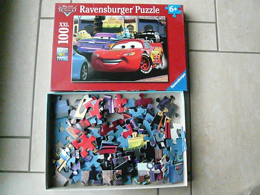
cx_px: 130
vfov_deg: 49.7
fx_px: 210
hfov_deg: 63.4
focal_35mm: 28
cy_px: 98
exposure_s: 1/320
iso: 3200
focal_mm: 4.6
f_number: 2.8
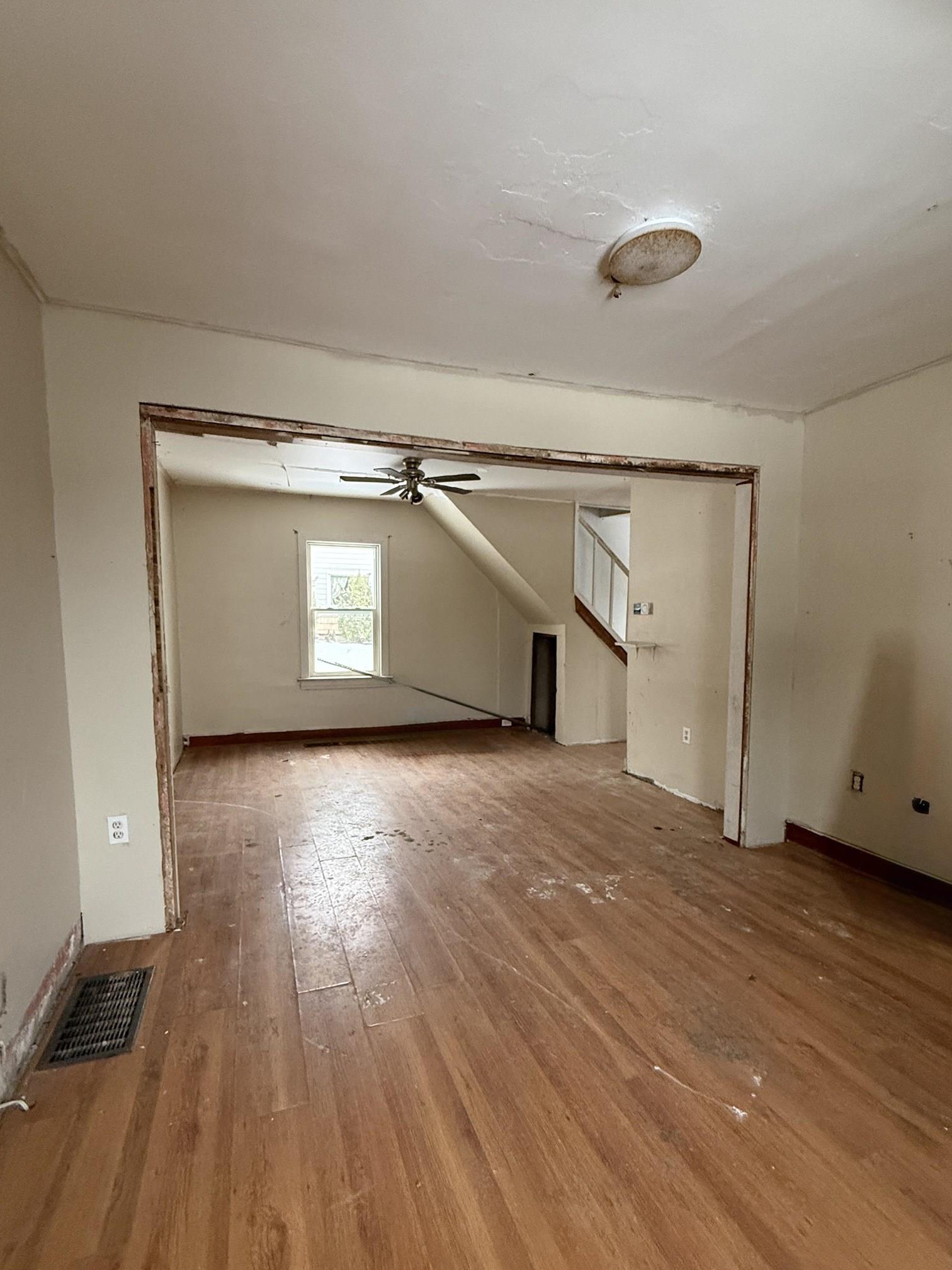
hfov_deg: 78.1
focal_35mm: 16
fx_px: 587
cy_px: 663
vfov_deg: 94.4
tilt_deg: -3.7
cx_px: 458
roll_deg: +0.2
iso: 500
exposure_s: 1/60
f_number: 2.2
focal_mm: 2.22
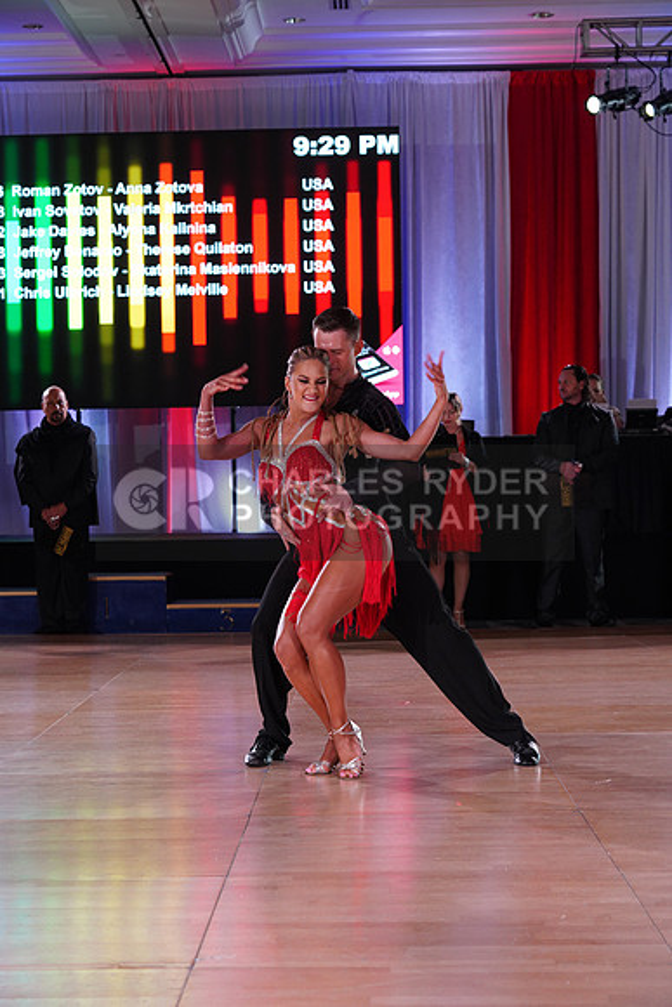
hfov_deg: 19.7
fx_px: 1931
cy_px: 504
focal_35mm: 69
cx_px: 336
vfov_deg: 29.2
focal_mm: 69
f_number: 5.6
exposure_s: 1/160
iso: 1600
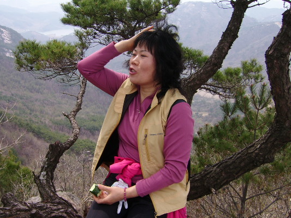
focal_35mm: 42
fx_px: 353
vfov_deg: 34.4
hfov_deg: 44.7
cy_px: 110
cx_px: 130
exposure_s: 1/192
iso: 50
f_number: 5.8
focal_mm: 5.95
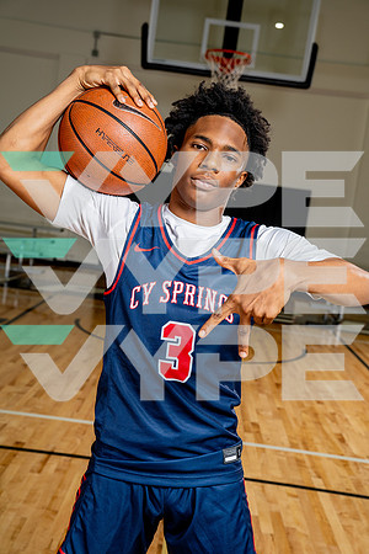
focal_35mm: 47
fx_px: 723
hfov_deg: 28.6
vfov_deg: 41.9
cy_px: 277
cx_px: 184
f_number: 5.6
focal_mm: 47
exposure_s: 1/250
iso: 200
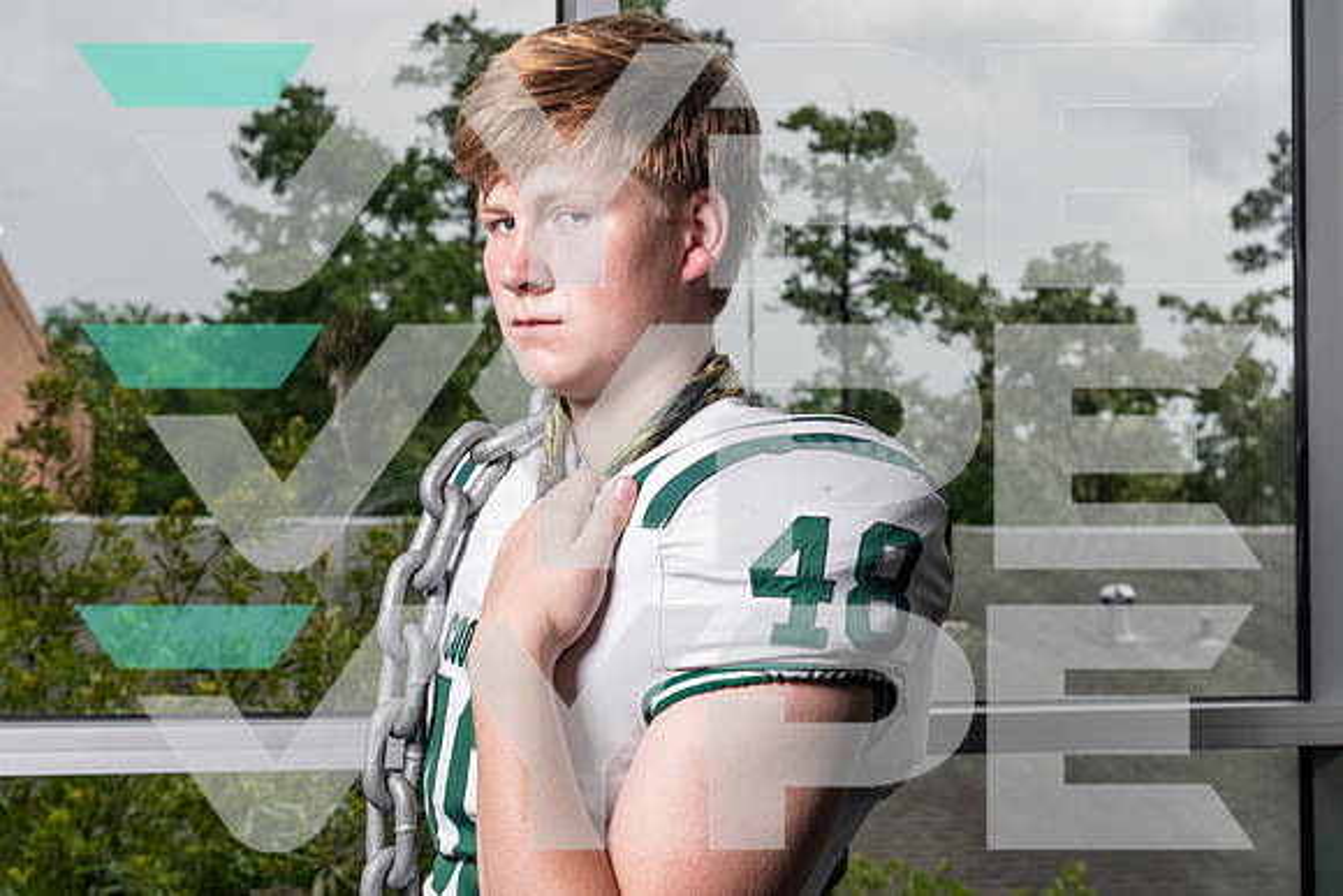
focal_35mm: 54
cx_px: 672
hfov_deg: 36.9
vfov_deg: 25.1
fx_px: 2015
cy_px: 448
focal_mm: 54
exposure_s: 1/320
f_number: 8
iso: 100
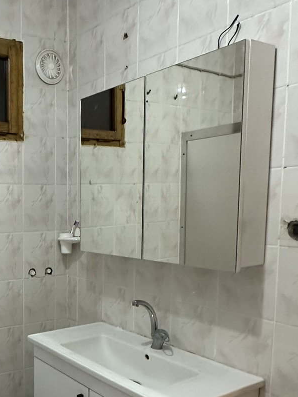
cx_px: -7
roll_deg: +0.5
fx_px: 413
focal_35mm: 36
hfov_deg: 35.5
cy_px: 249
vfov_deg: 50.8
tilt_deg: -5.8
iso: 400
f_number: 2.2
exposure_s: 1/50
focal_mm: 2.22
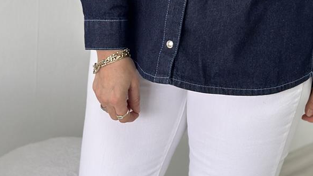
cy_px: -125
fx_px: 946
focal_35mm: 114
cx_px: 219
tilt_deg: -9.5
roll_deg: -3.5
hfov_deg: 18.7
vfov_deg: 10.1
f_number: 1.78
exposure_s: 1/100
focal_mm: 6.86
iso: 125
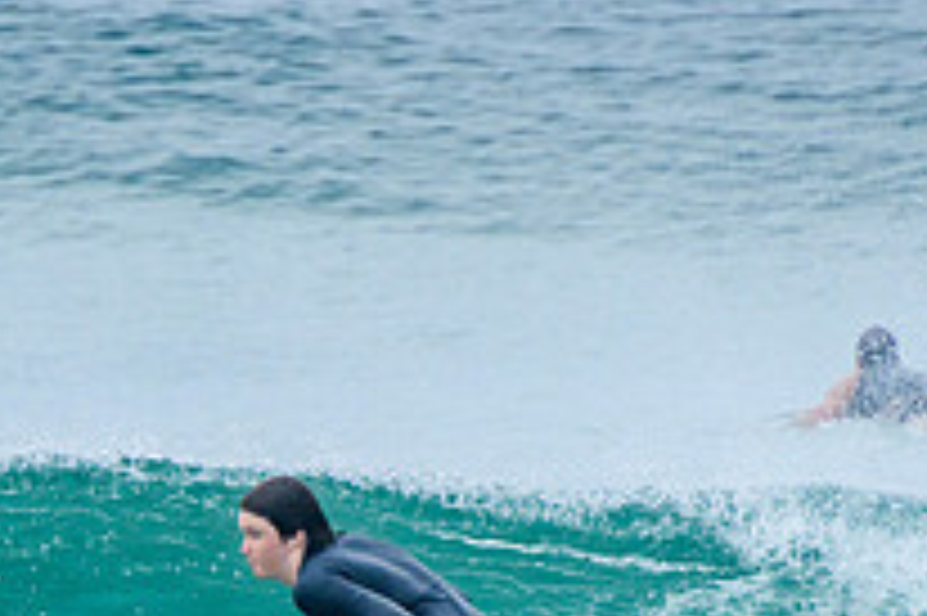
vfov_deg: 0.9
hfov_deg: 1.3
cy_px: 849
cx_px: 225
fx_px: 39854
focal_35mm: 1549
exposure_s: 1/2000
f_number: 8
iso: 500
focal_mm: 400
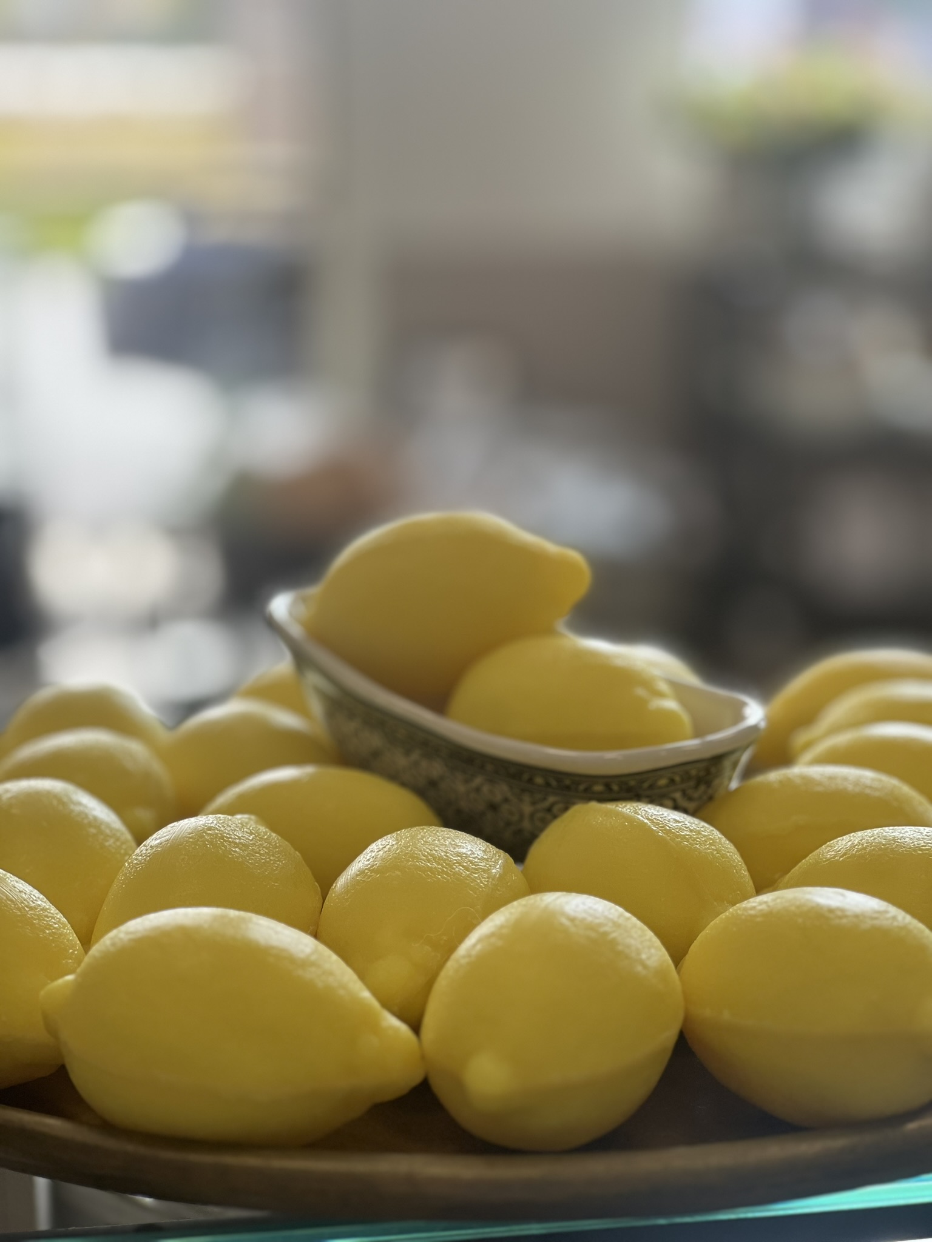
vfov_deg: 25.3
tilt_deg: -9.8
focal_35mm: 77
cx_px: 466
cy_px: 621
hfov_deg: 19.1
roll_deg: +1.3
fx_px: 2764
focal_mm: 9
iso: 50
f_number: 2.8
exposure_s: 1/121
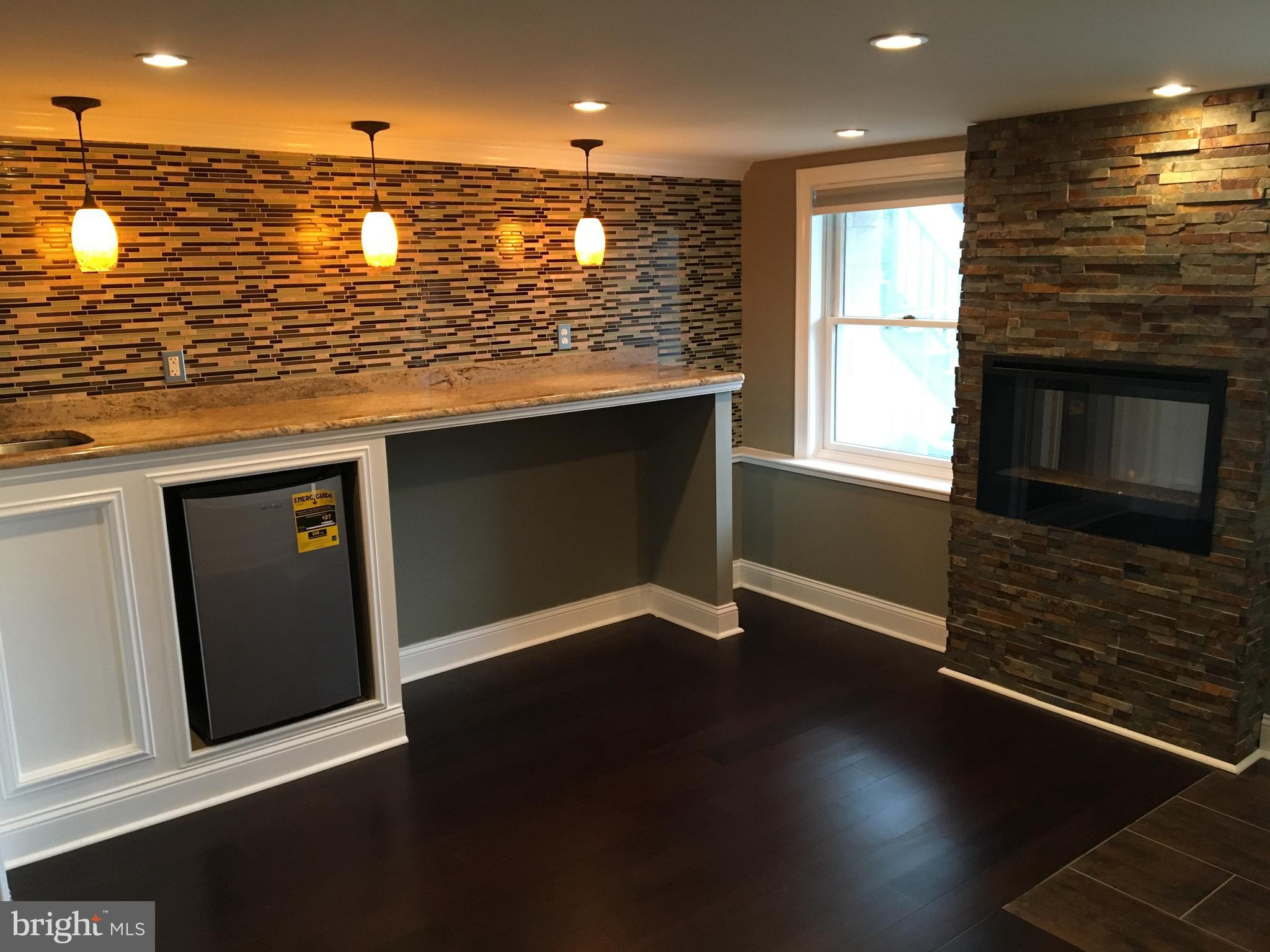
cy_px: 476
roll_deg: +1.6
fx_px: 1064
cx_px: 635
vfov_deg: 48.2
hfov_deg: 61.7
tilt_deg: -12.7
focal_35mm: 29
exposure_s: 1/30
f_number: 2.2
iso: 160
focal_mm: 4.15
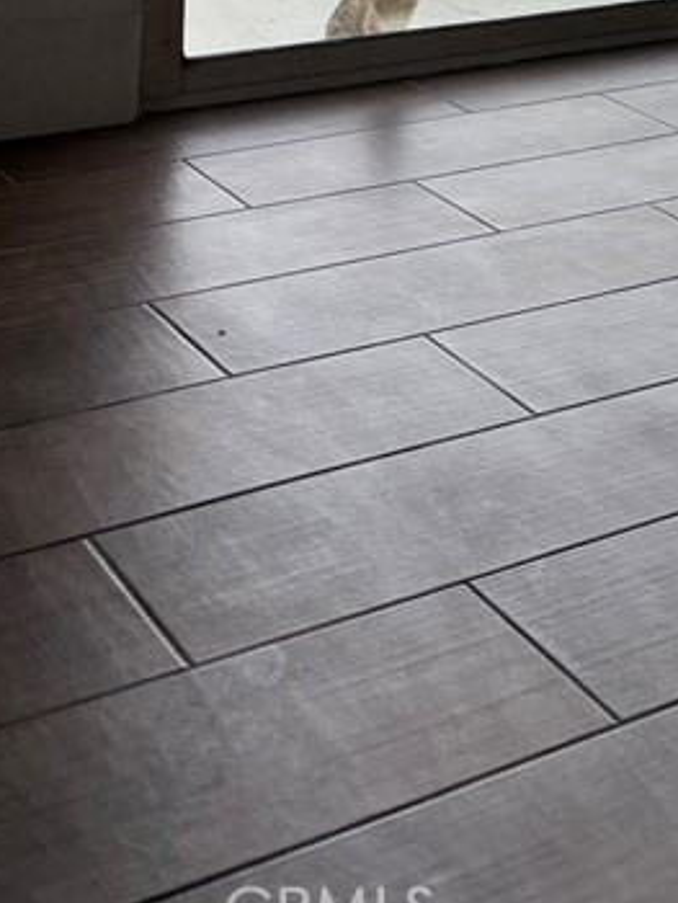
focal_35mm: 76
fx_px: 1982
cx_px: 686
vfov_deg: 22.1
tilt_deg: -2.0
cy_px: -374
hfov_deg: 18.9
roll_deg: -2.6
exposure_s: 1/679
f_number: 1.6
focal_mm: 5.96
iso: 50
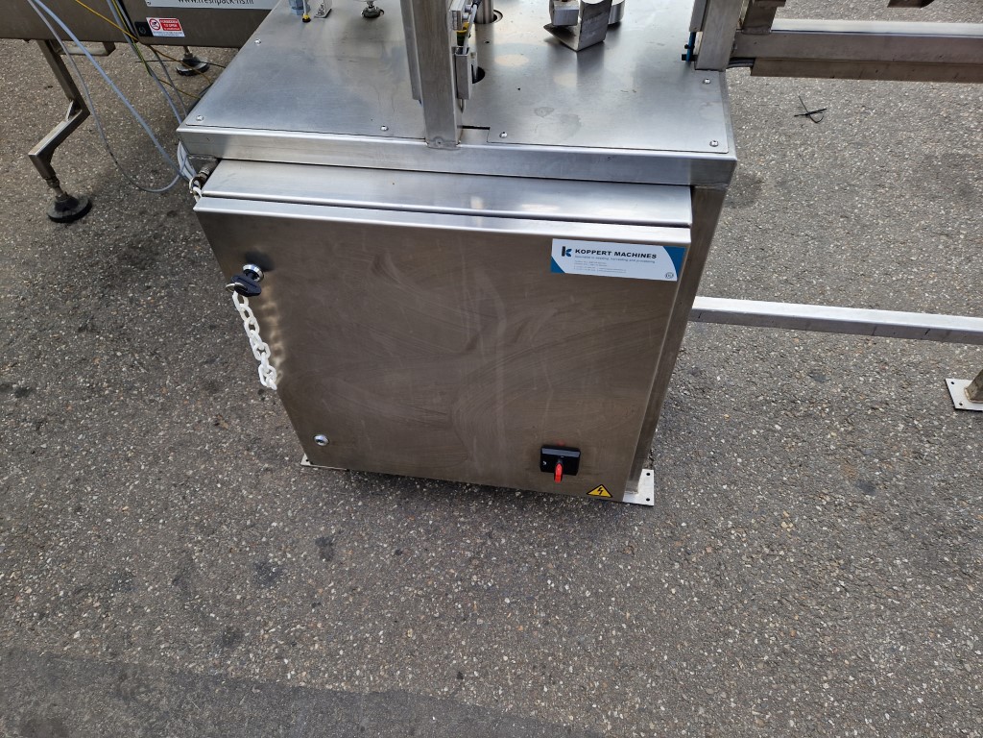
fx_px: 653
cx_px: 492
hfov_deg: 73.9
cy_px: 369
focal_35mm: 23
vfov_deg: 58.9
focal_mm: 5.4
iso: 50
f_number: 1.8
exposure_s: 1/283
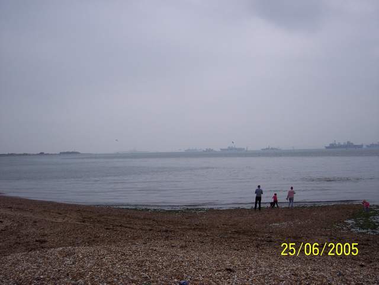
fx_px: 416
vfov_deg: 37.7
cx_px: 190
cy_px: 142
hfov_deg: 49.0
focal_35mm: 38
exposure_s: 1/700
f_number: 2.8
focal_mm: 8
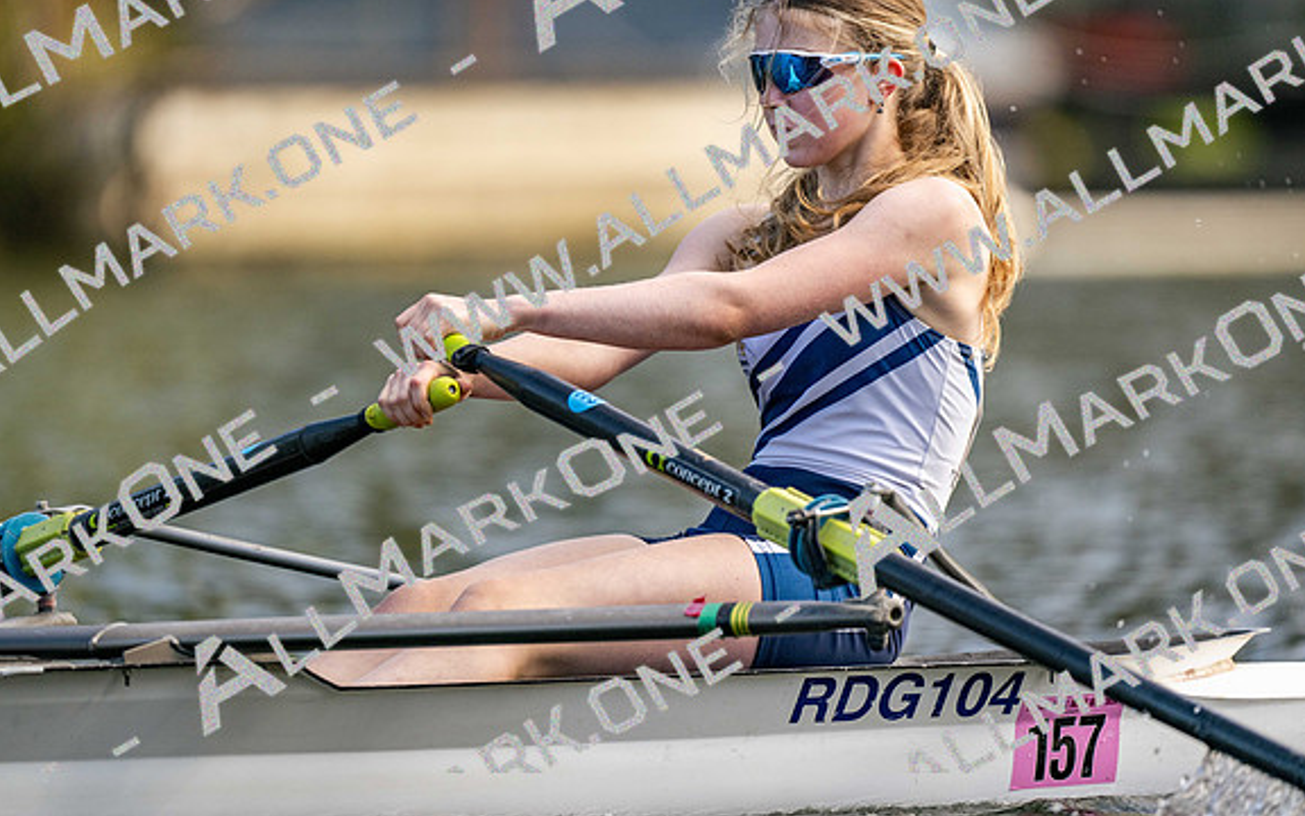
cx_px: 655
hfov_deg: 3.4
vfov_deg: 2.1
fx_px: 21908
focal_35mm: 616
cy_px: 384
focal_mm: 600
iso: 450
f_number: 4
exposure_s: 1/2500
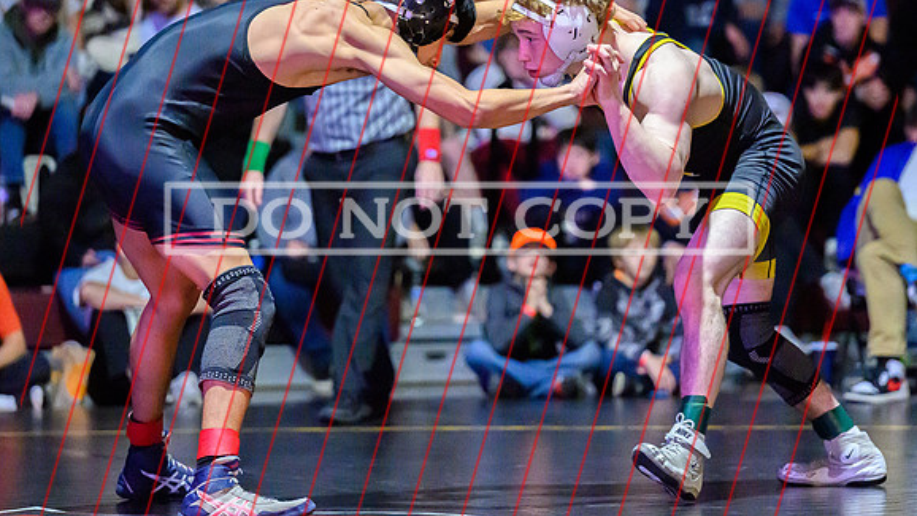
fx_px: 3963
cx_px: 519
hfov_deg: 13.2
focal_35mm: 163
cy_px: 197
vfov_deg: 7.4
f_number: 2.8
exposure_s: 1/640
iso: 25600
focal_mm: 120
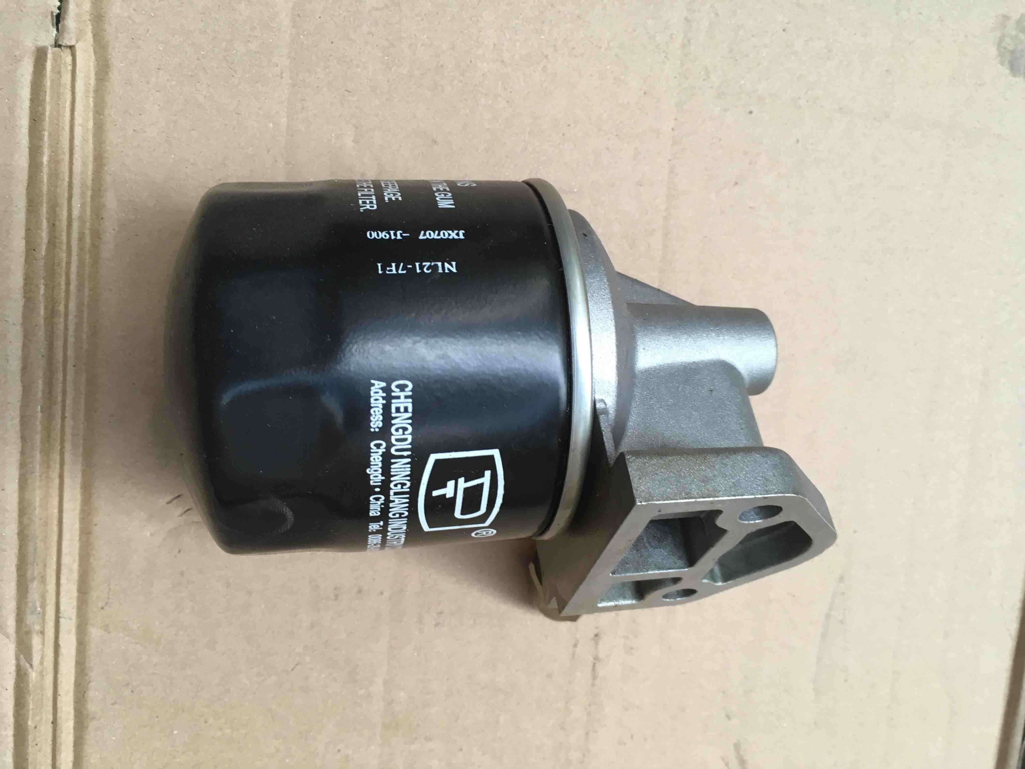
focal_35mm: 29
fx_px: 859
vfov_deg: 48.2
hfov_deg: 61.7
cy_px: 384
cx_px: 512
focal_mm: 4.15
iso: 64
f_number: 2.2
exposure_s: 1/33
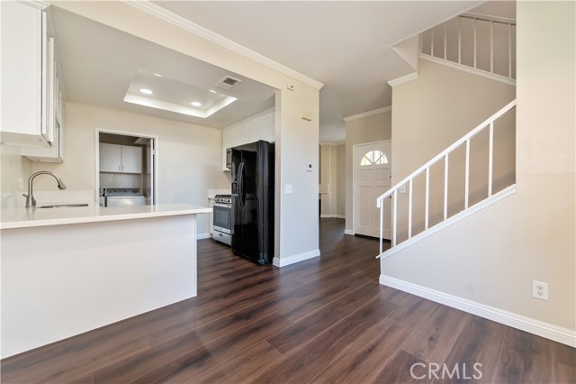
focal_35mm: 14
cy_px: 192
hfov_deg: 104.3
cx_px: 288
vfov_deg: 81.1
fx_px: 224
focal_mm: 14
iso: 500
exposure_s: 1/60
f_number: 4
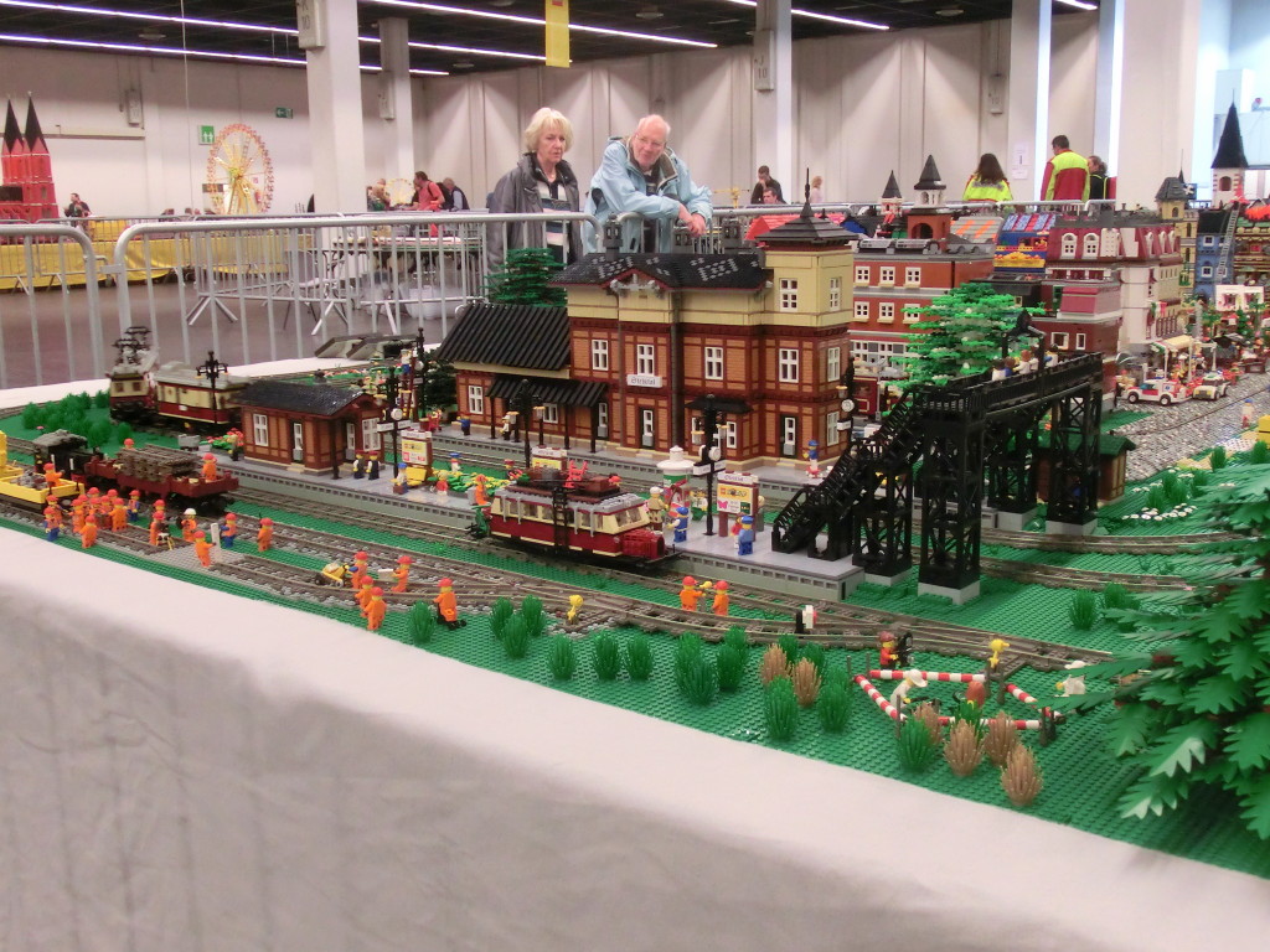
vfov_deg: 34.3
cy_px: 476
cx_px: 635
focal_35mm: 42
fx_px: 1541
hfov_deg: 44.8
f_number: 4
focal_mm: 7.38
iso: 800
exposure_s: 1/30
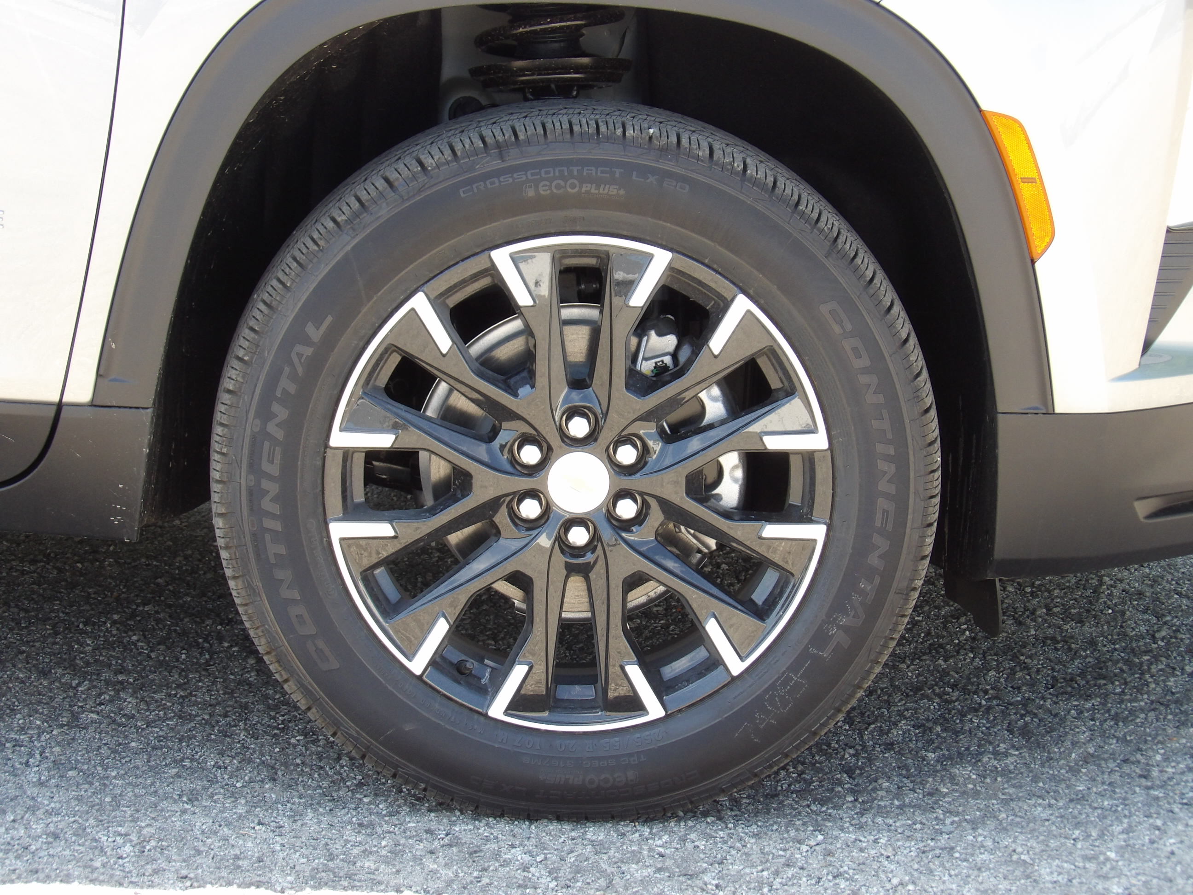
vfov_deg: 10.4
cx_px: 596
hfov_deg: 13.8
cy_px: 448
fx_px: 4928
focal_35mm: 143
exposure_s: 1/100
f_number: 4.3
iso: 145
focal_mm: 25.6
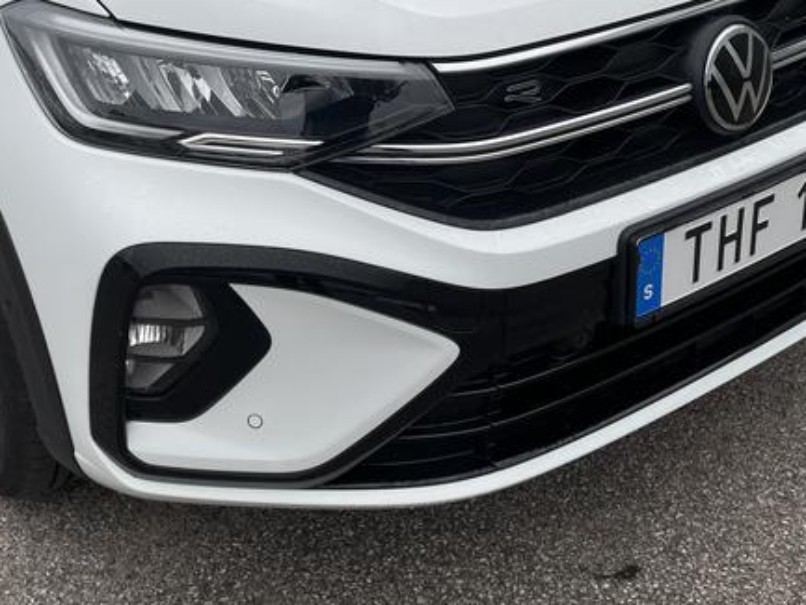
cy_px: 108
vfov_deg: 29.5
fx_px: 1118
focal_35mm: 48
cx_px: 279
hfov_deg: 39.3
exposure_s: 1/438
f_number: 1.6
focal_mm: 4.2
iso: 32
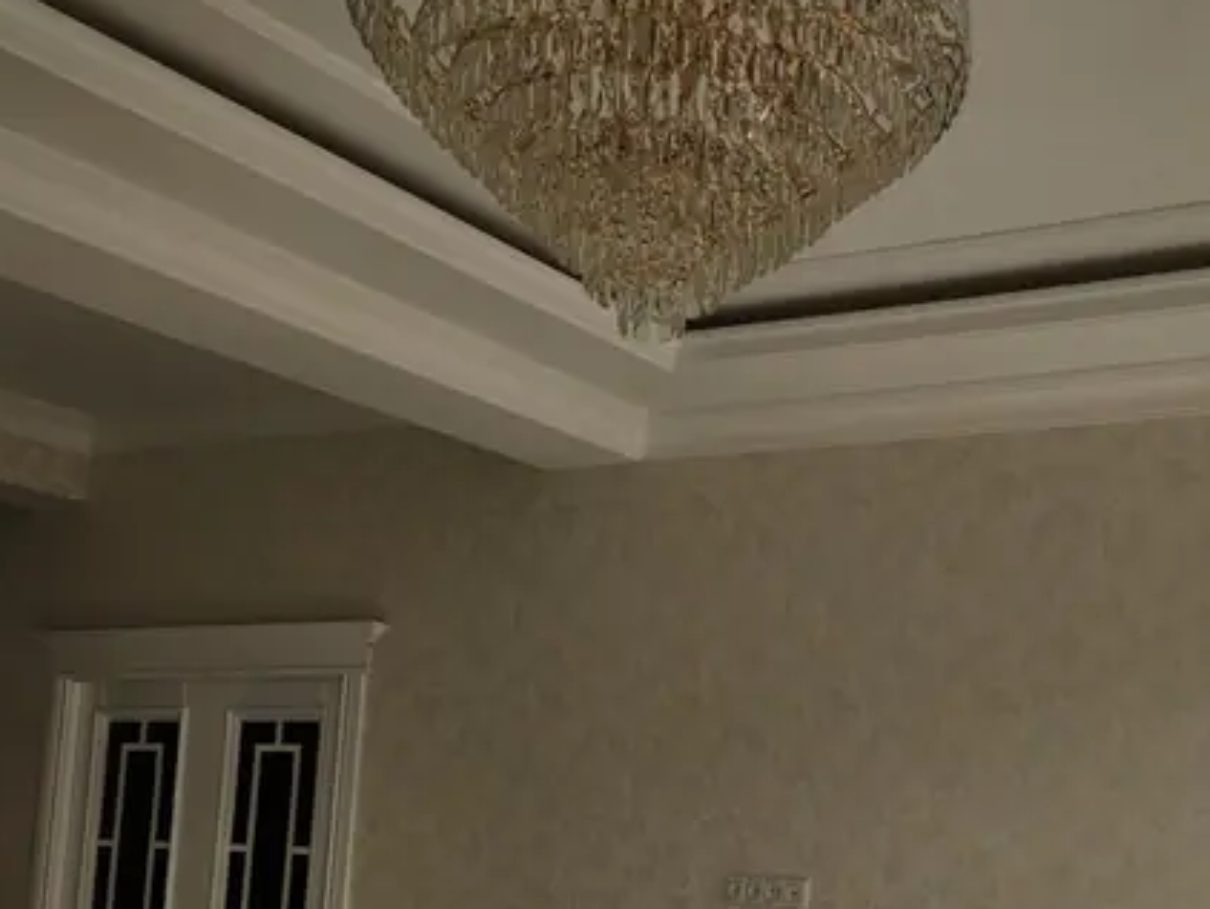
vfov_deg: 29.1
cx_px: 1009
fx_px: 1714
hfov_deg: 37.2
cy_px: 721
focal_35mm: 49
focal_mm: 5.4
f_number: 1.8
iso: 20
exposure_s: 1/511
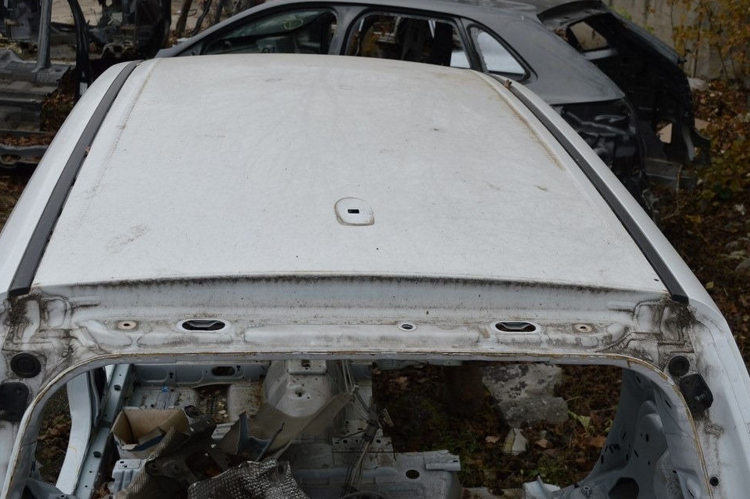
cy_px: 234
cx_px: 370
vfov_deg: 29.8
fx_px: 937
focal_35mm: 45
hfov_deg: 43.6
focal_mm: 28
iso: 100
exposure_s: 1/100
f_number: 6.3
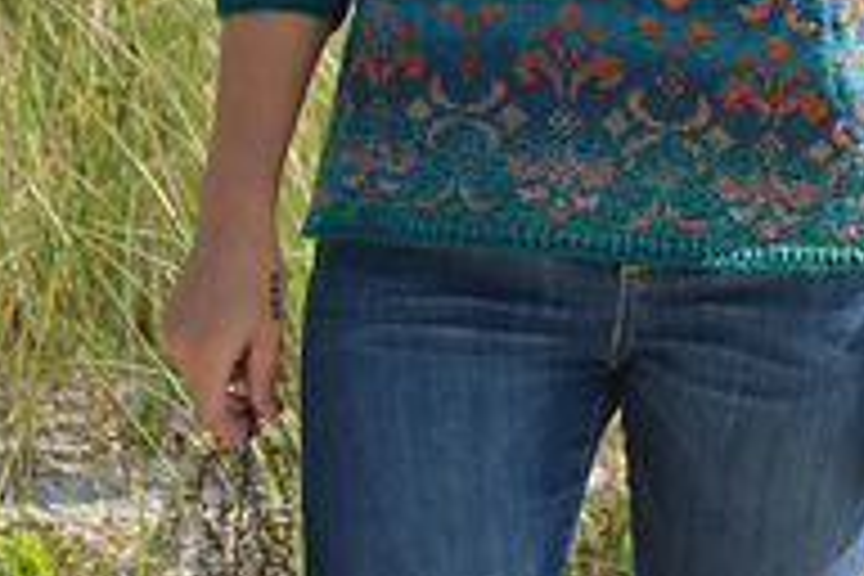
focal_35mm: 214
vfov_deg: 6.4
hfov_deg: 9.6
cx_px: 698
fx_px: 5143
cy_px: -11
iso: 125
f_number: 5.6
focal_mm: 55
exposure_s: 1/125
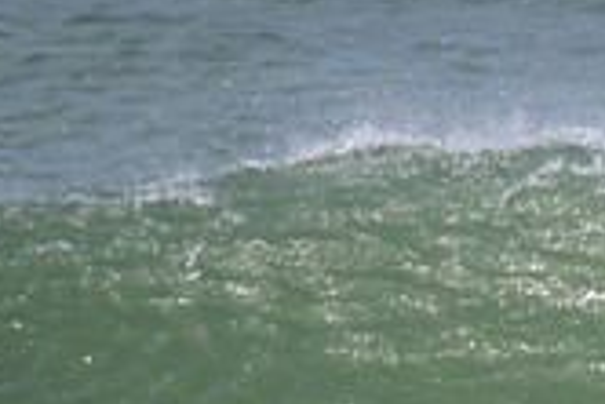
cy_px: 641
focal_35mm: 2952
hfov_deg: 0.7
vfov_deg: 0.5
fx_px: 49652
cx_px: 985
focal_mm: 800
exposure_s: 1/2000
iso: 1100
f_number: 11
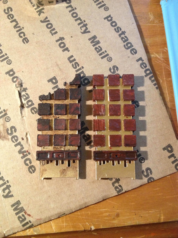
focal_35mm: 35
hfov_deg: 40.7
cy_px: 119
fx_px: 240
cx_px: 89
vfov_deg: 52.6
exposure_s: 1/20
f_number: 2.4
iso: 320
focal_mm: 4.28
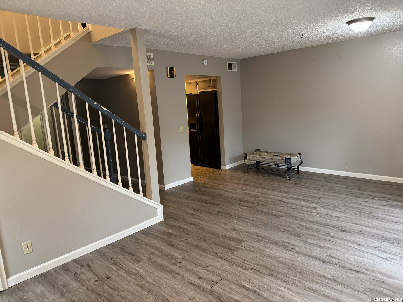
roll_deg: +3.2
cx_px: 202
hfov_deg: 71.6
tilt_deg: -10.9
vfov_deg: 56.8
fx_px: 279
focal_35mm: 24
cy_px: 151
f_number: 1.78
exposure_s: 1/60
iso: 320
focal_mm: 6.76
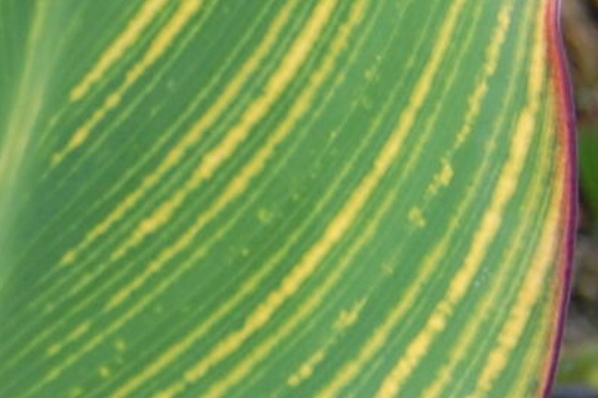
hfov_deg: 8.6
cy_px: 362
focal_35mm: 219
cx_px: -840
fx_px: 3638
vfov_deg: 6.2
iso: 200
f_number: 6.3
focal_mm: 23
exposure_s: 1/160
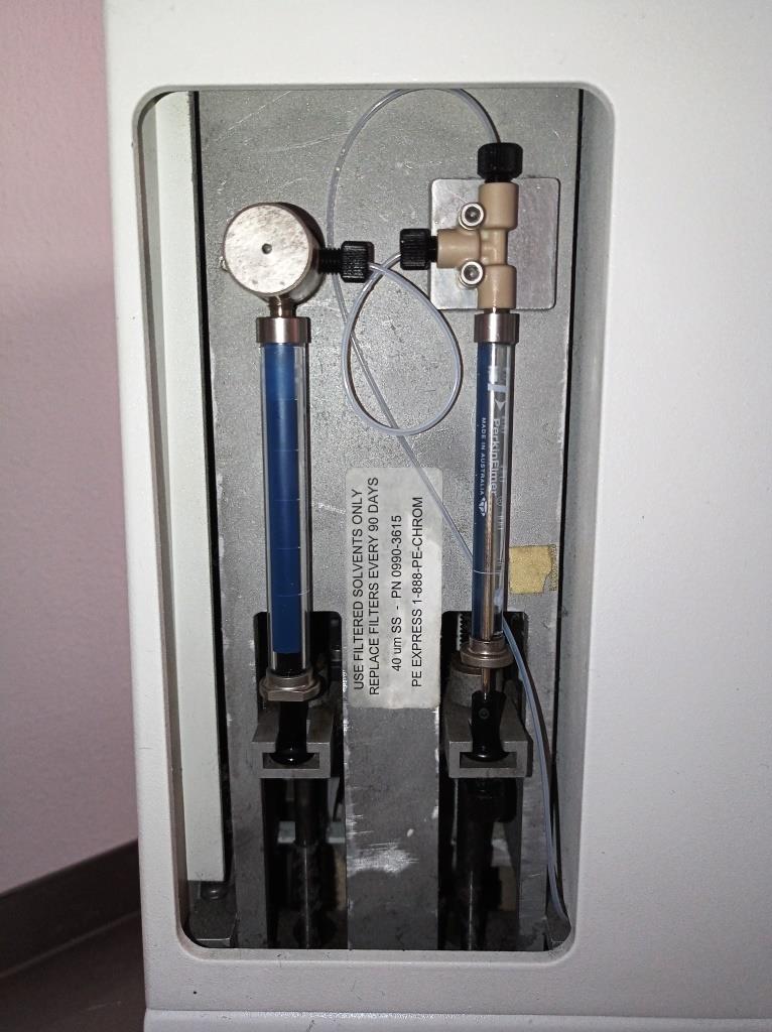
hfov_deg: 49.7
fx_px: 834
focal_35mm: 28
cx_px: 386
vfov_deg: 63.5
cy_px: 516
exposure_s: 1/50
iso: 170
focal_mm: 4.7
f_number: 1.79
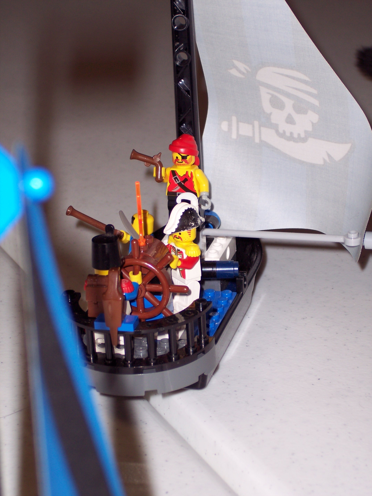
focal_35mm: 117
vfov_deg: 16.8
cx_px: 186
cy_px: 248
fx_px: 1676
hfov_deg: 12.7
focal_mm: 24
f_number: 4.8
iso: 100
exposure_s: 1/125
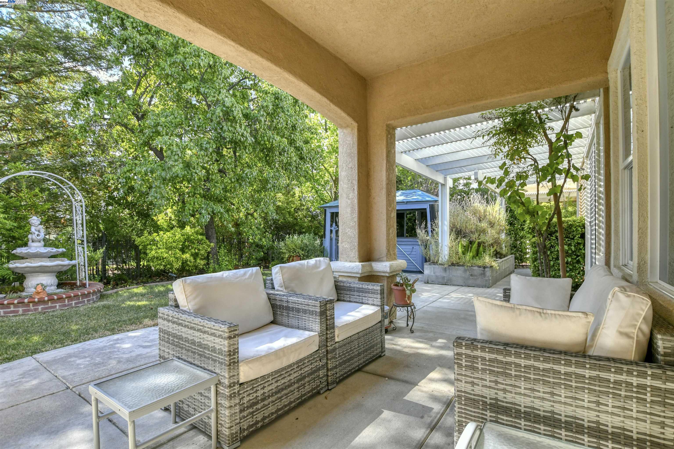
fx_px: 281
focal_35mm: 15
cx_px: 337
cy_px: 224
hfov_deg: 100.4
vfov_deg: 77.3
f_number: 5
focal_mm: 10
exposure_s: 1/500
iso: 1000
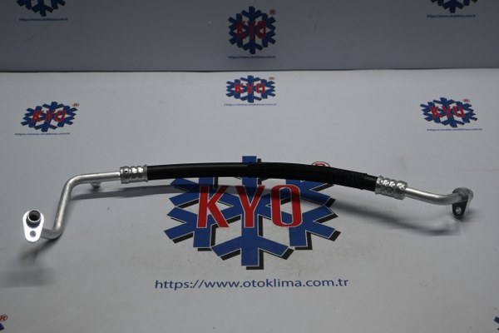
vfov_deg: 24.4
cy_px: 166
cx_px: 250
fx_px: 769
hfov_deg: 35.9
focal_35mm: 56
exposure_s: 1/60
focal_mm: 37
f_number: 5.3
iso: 320
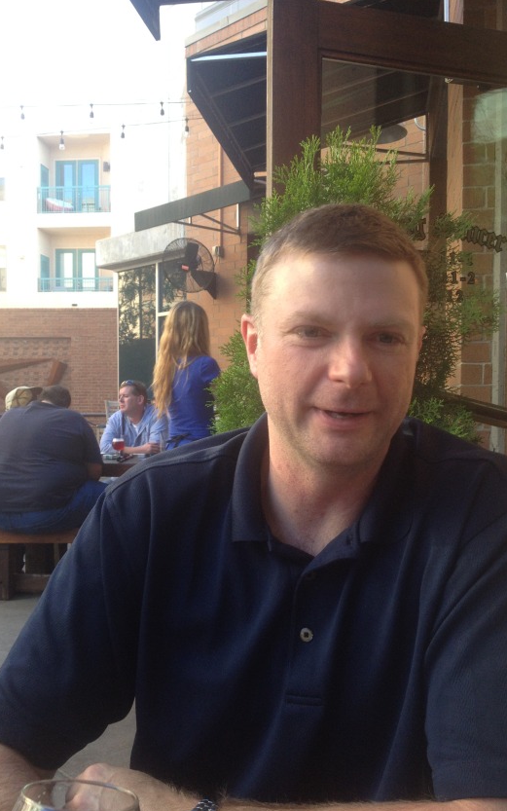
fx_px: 840
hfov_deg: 33.6
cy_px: 413
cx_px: 243
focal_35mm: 38
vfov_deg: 51.5
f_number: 2.4
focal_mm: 4.28
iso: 80
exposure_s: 1/120
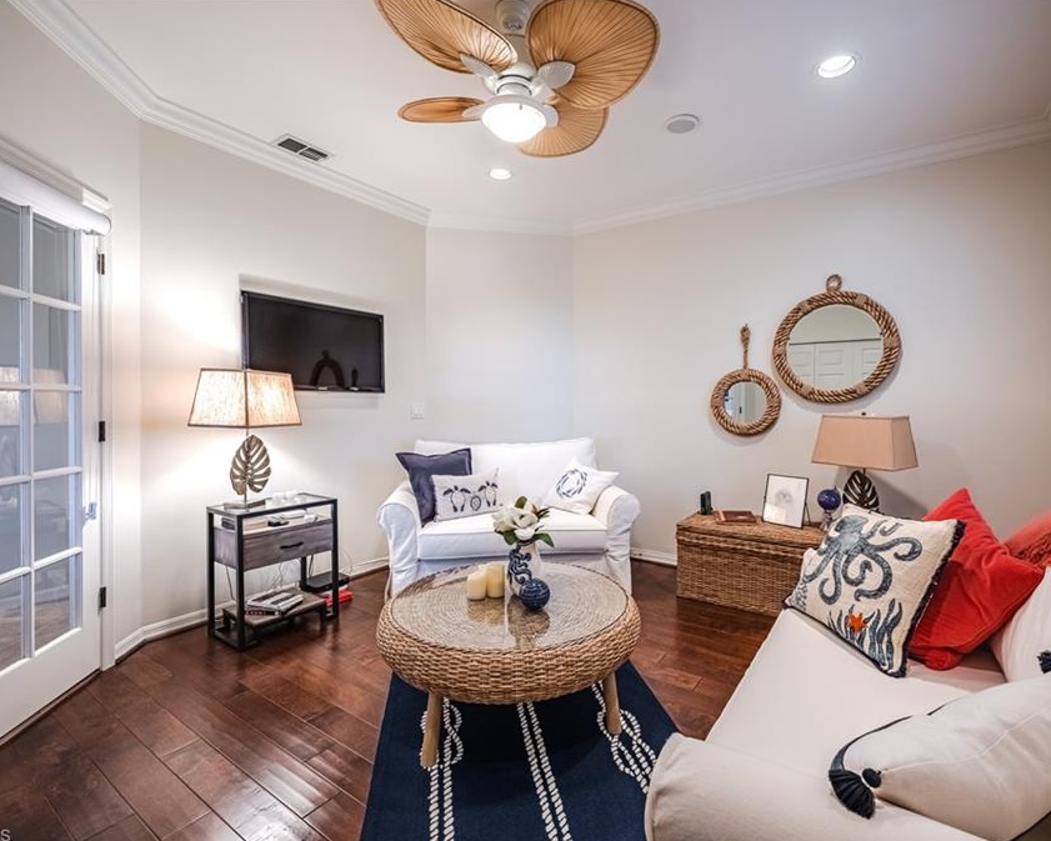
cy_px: 421
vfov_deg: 80.4
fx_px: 498
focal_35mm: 16
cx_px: 564
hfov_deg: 92.9
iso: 640
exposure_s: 1/100
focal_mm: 14
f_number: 11
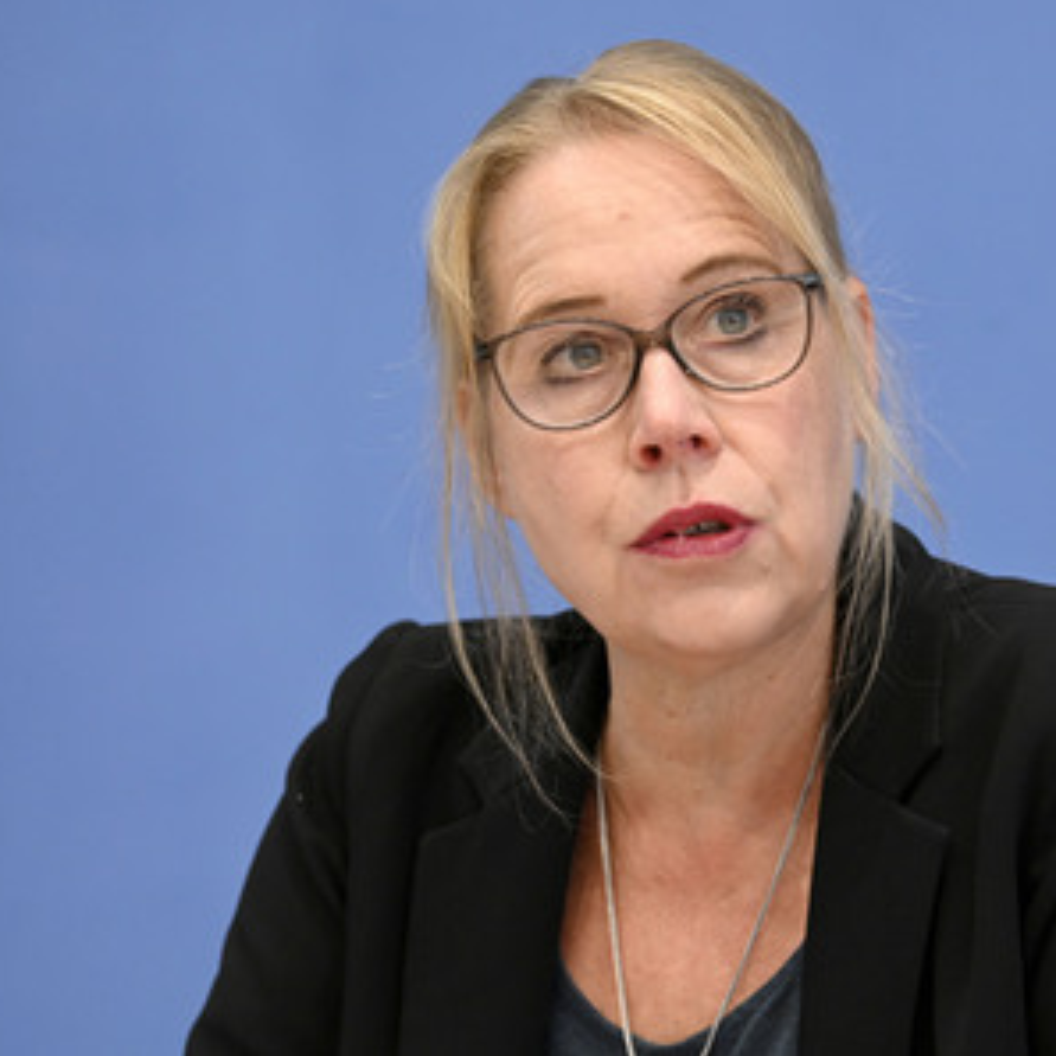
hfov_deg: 8.5
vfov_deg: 8.5
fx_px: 7110
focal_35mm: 206
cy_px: 526
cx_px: 777
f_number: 5.6
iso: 4000
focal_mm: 160
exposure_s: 1/640
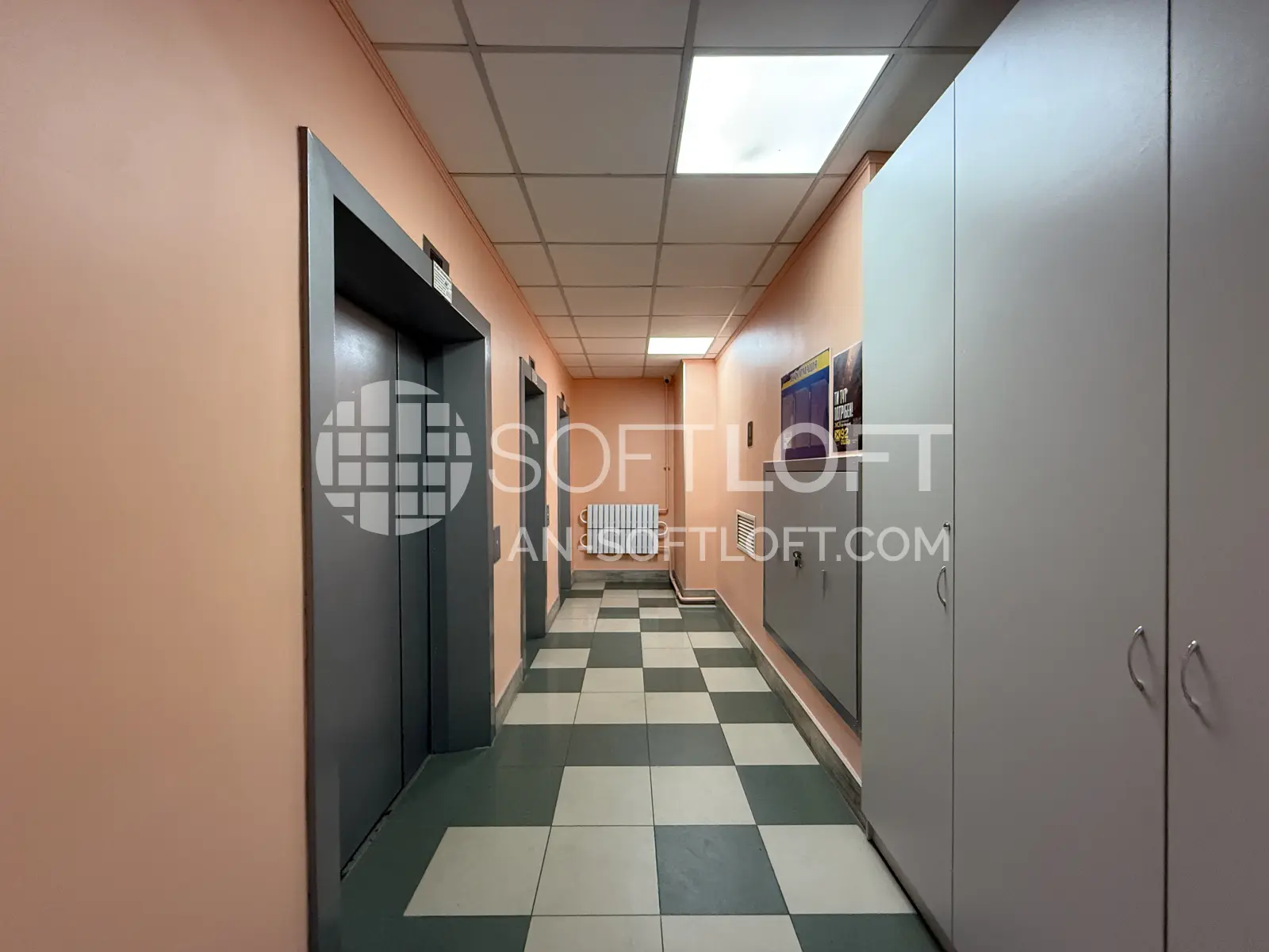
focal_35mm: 14
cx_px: 634
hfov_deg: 102.1
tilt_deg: -0.1
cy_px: 476
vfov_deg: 85.7
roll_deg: -0.4
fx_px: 513
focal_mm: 2.22
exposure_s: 1/50
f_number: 2.2
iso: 500
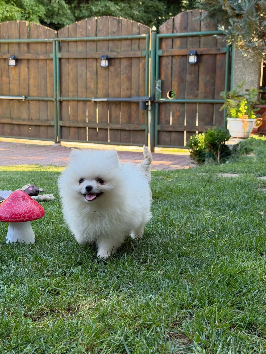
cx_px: 133
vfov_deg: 39.7
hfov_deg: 30.3
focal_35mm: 48
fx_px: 492
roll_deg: -0.4
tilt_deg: -11.5
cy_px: 177
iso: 64
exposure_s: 1/173
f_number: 1.78
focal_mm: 6.76
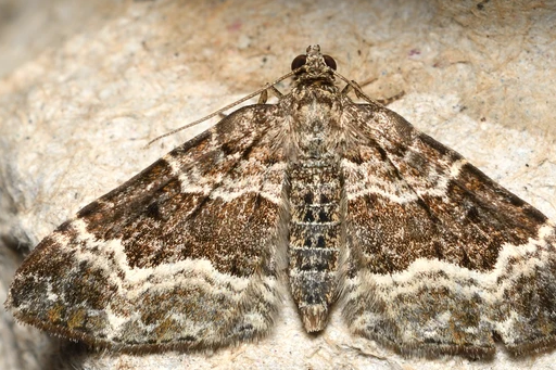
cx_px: 315
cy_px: 213
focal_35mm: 281
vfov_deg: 4.9
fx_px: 4338
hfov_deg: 7.3
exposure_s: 1/250
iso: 100
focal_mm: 150
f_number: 10
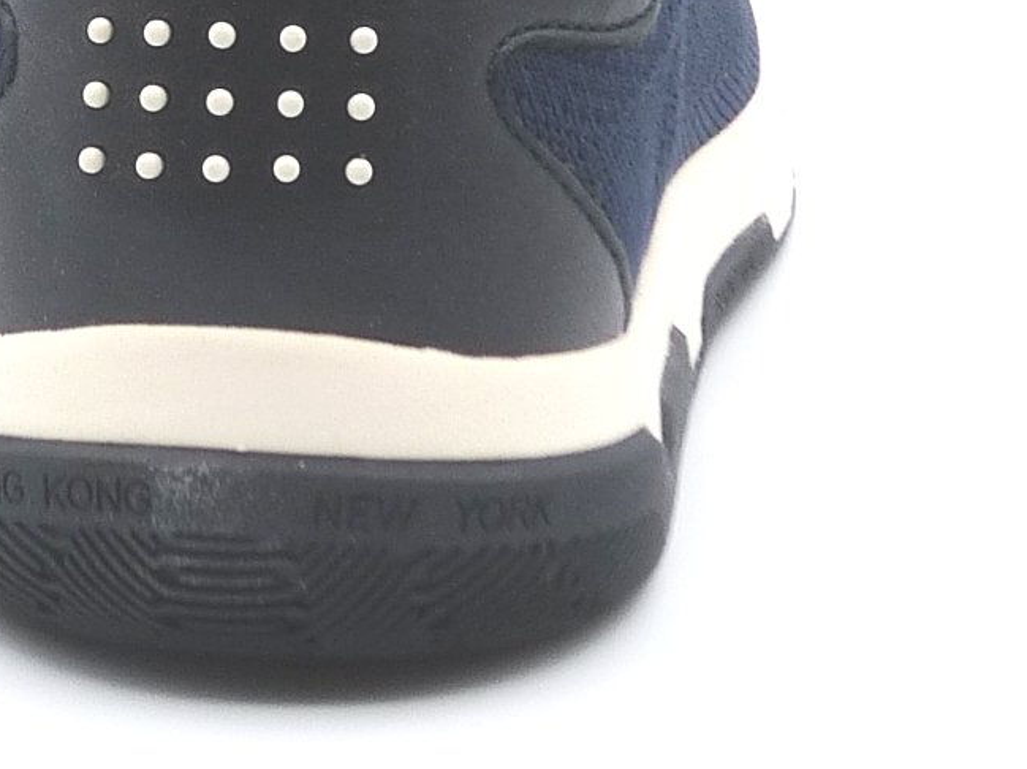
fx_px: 3291
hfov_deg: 17.6
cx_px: 258
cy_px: -17
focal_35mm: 111
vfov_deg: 13.1
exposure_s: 1/200
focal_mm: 4.8
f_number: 4
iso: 100
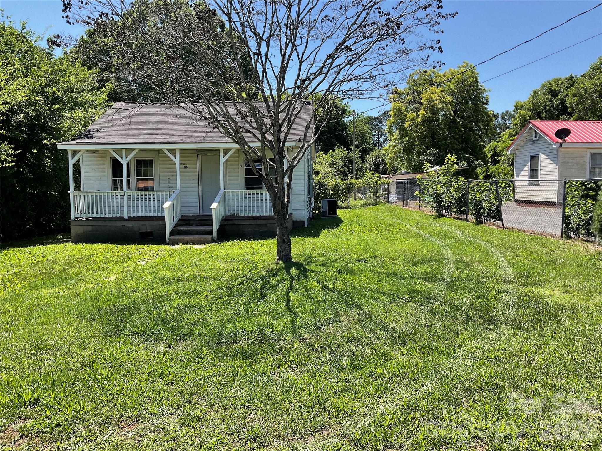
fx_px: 504
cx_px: 301
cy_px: 226
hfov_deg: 61.7
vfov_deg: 48.2
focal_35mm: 29
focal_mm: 3
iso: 16
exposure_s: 1/869
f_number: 1.8
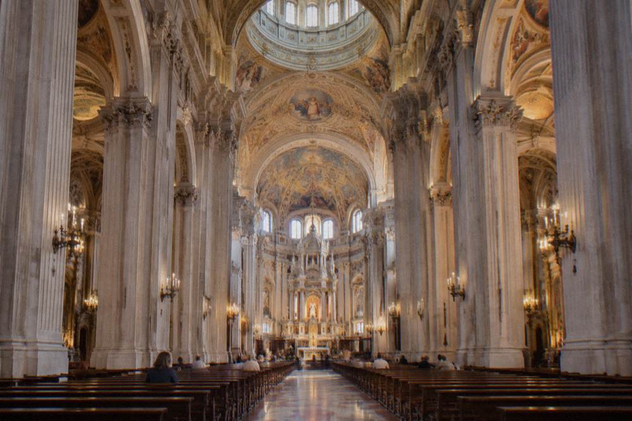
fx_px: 614
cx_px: 316
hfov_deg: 54.5
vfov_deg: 37.8
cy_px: 210
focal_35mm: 35
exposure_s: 1/500
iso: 400
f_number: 7.1
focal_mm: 35
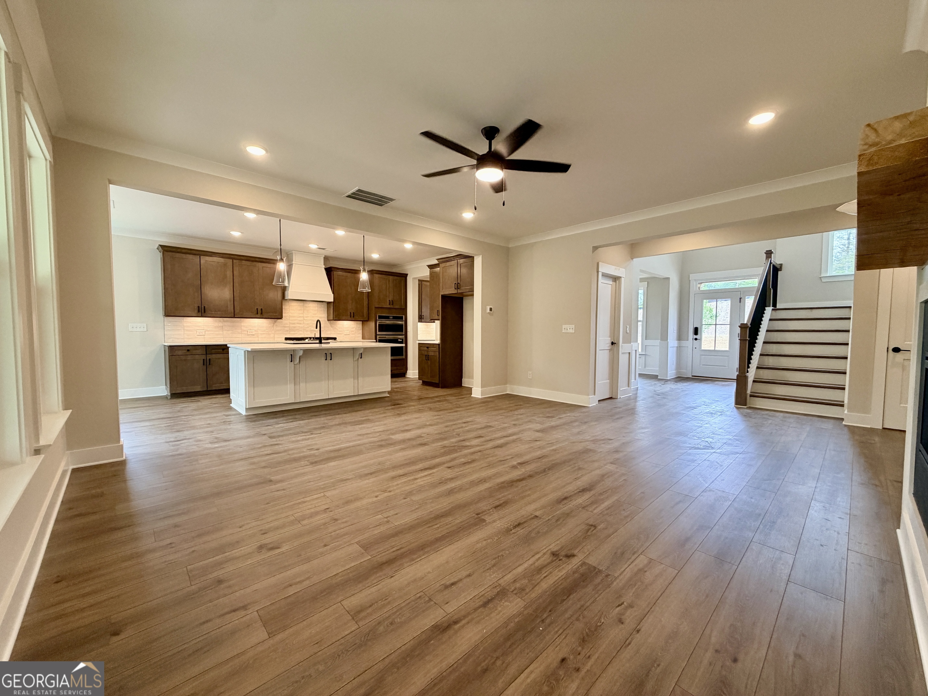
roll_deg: -0.7
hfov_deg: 102.1
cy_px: 348
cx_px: 464
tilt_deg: -2.8
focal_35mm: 14
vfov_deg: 85.7
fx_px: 375
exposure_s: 1/120
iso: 250
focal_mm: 2.22
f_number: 2.2
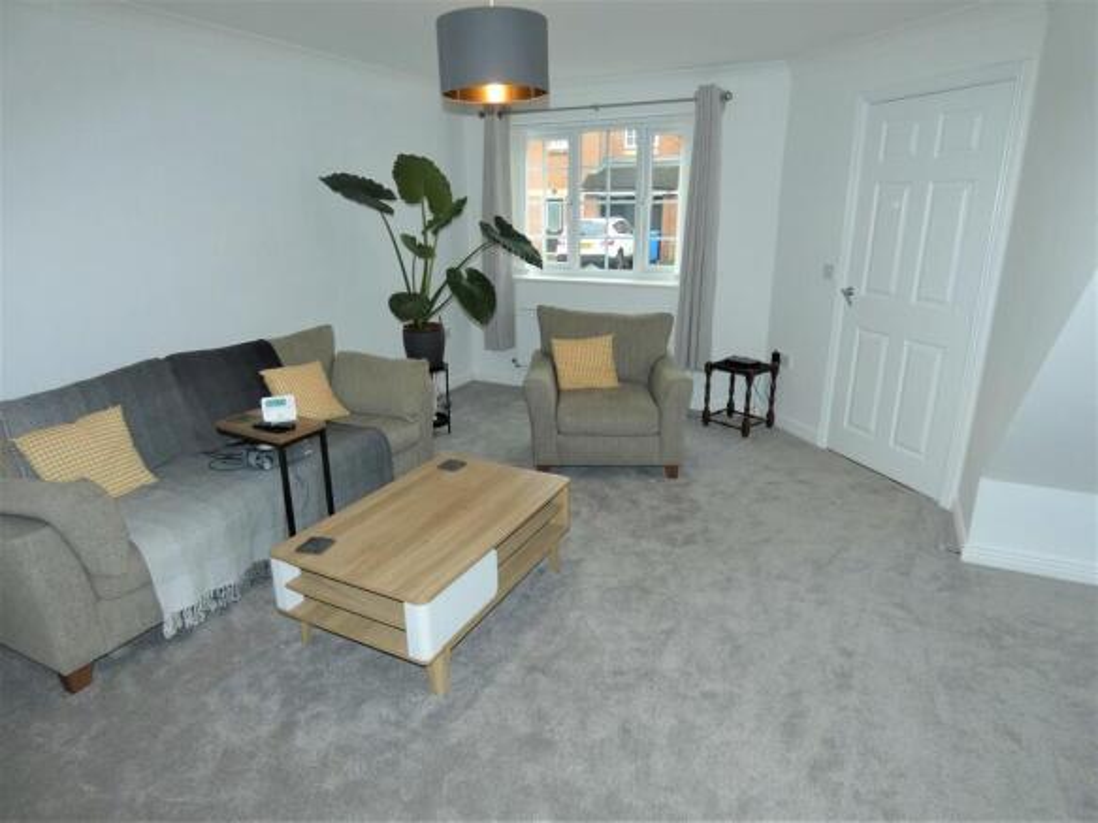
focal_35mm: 20
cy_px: 412
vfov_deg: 66.0
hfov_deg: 81.8
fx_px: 634
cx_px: 549
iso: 80
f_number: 2.8
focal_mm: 3.6
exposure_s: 1/60
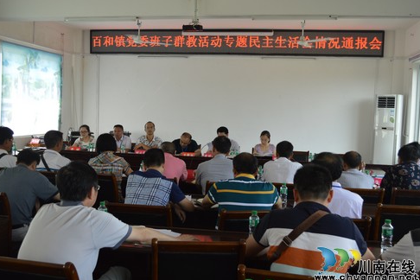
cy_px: 142
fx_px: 432
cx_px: 210
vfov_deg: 35.9
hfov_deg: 51.9
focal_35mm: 37
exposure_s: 1/100
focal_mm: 24
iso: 400
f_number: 5
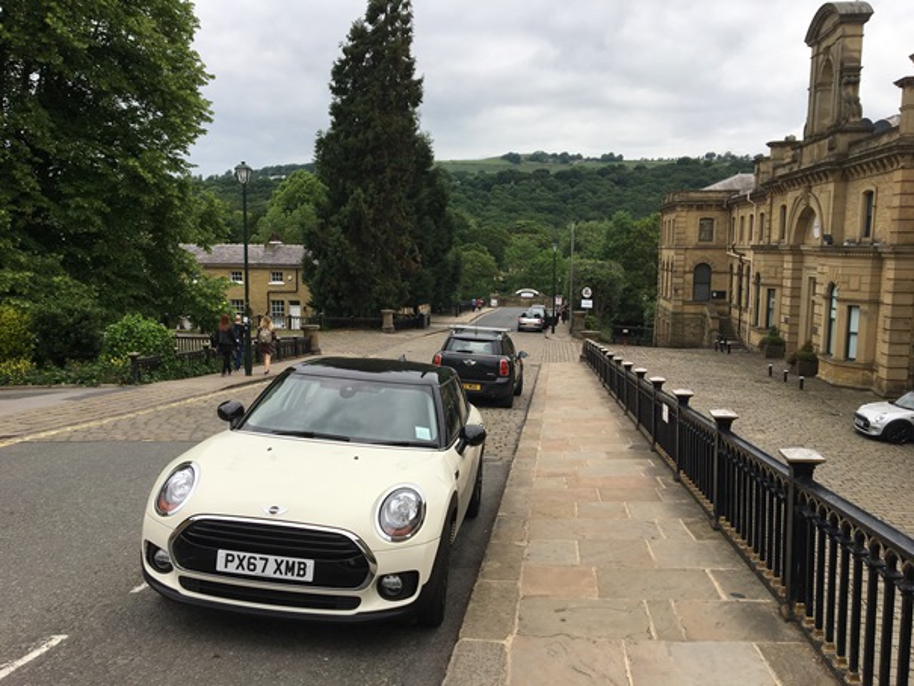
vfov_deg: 48.2
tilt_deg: -7.6
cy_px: 343
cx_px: 457
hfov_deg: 61.6
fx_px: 766
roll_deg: -1.2
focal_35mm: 29
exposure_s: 1/693
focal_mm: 4.15
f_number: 2.2
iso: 25
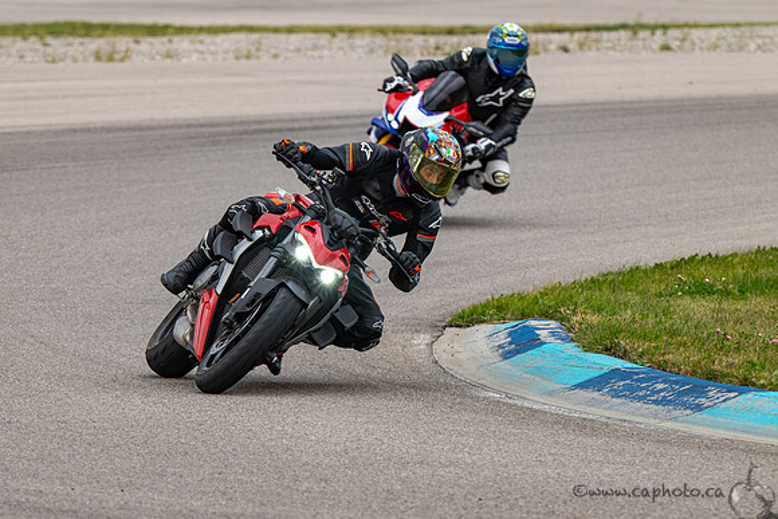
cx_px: 311
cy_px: 233
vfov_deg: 3.3
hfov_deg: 4.9
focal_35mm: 420
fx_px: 9075
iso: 720
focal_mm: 350
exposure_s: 1/800
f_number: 9
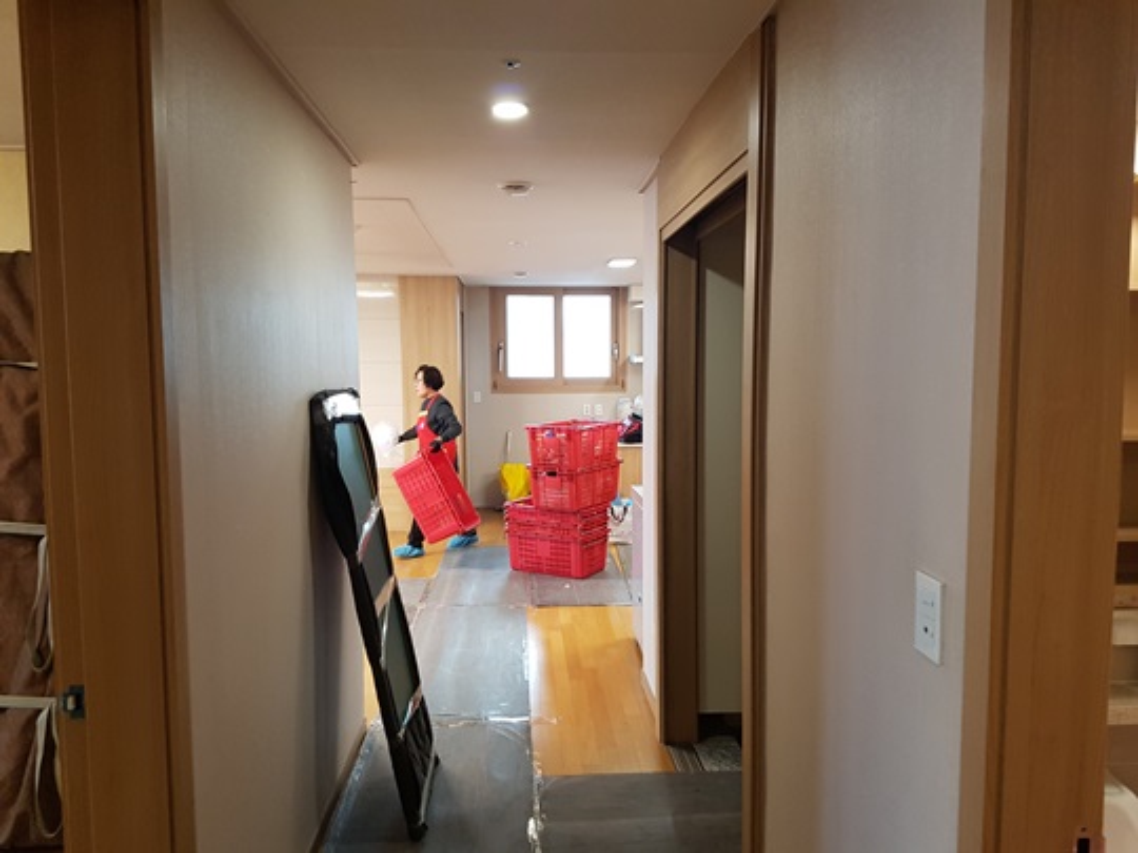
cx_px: 569
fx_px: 855
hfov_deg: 67.3
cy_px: 426
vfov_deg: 53.1
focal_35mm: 26
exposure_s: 1/40
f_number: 1.7
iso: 160
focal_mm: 4.2
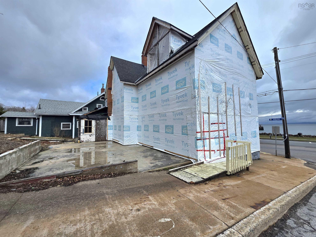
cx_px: 158
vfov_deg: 89.9
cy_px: 118
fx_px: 119
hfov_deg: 106.2
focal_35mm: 13
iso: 40
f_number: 1.9
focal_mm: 2.2
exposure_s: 1/5000
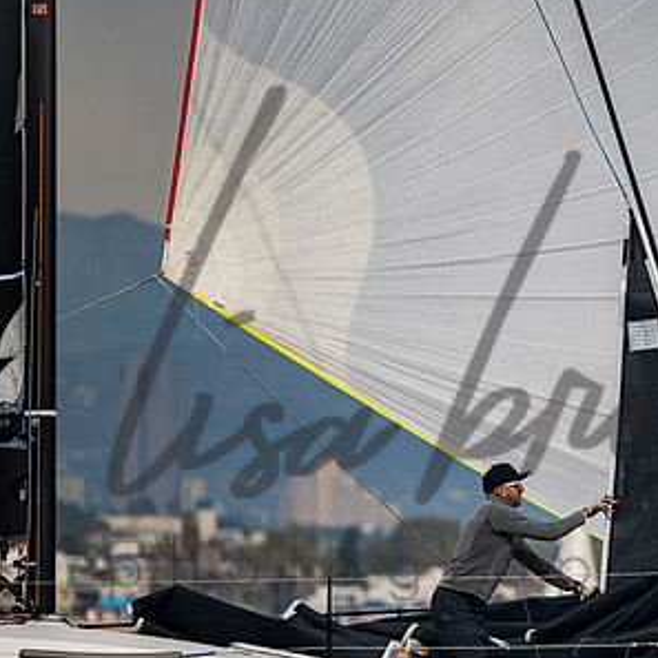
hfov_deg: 2.6
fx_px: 14323
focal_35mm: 666
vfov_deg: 2.6
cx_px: 603
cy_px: 402
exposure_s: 1/6400
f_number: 5.6
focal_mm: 400
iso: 400
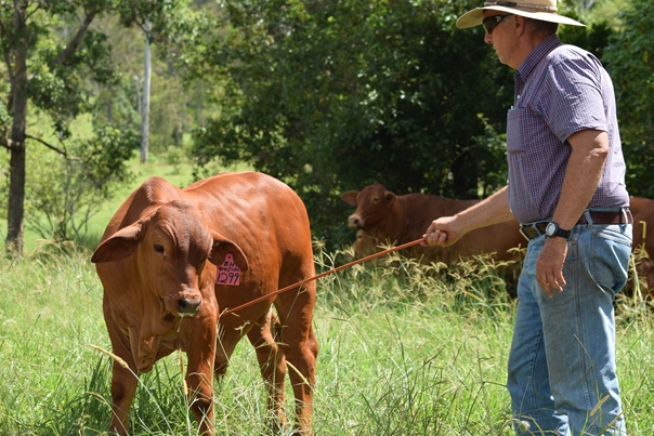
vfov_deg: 12.7
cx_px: 326
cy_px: 230
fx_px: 1962
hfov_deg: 18.9
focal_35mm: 108
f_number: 8
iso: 100
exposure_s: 1/200
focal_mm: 68
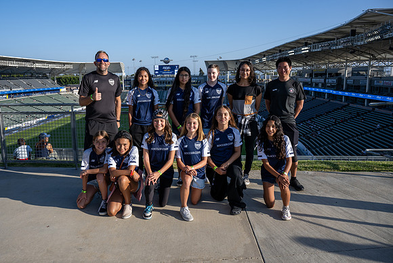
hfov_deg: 68.7
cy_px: 119
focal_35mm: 26
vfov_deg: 49.0
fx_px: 287
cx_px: 178
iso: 250
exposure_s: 1/400
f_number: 8
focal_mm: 24
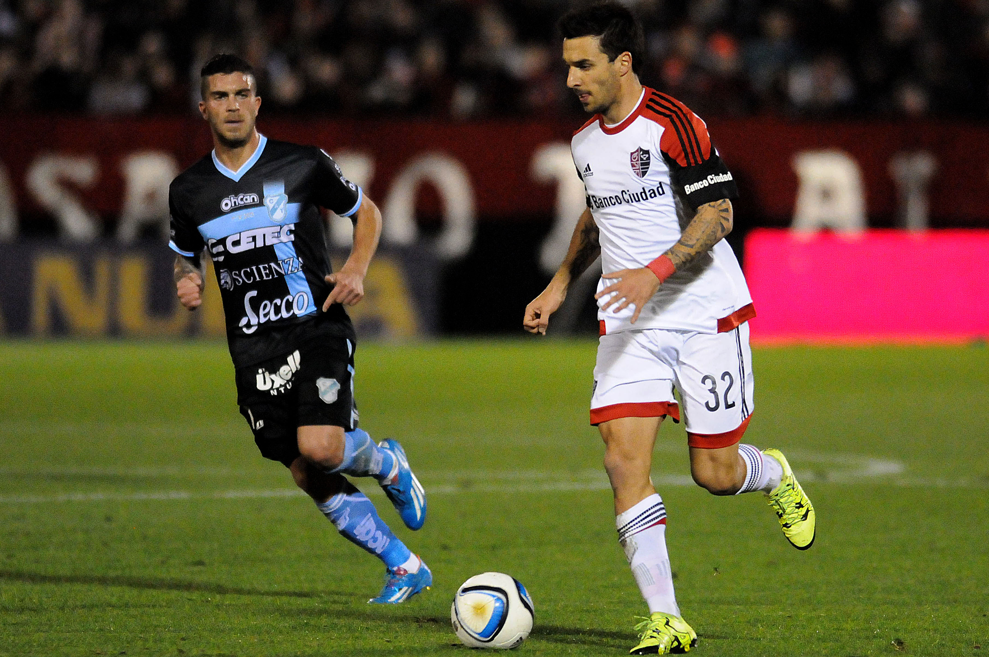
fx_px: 12347
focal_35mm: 450
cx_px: 494
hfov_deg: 4.6
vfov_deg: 3.0
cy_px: 328
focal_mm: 300
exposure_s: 1/640
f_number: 2.8
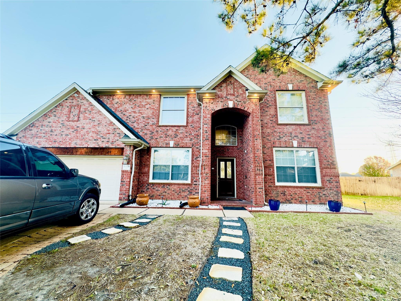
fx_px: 162
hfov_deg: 102.1
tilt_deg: +10.8
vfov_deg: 85.7
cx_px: 200
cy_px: 150
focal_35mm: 14
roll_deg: -1.5
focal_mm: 2.22
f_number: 2.2
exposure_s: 1/99
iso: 50
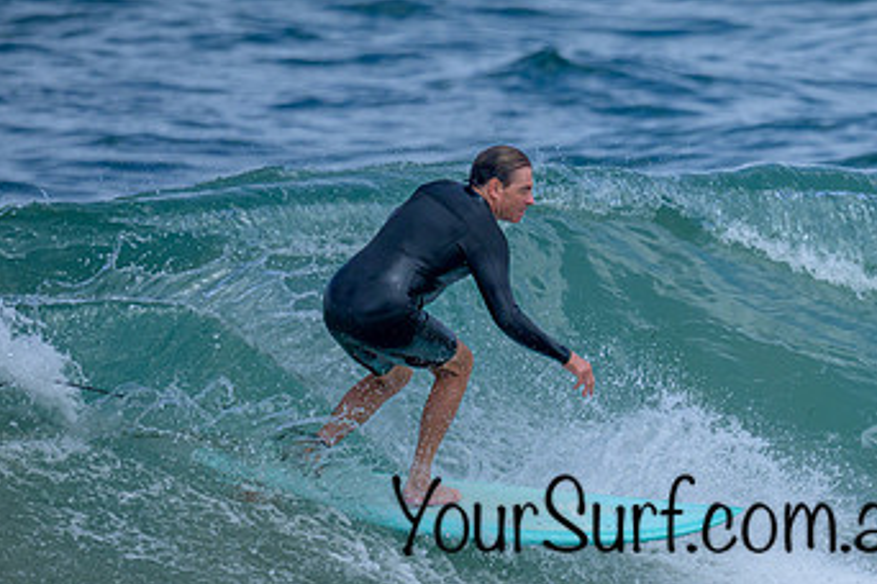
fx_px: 45308
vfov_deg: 0.7
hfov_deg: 1.1
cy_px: 376
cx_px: 693
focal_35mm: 1860
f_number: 6.3
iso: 450
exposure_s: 1/2500
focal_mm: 800
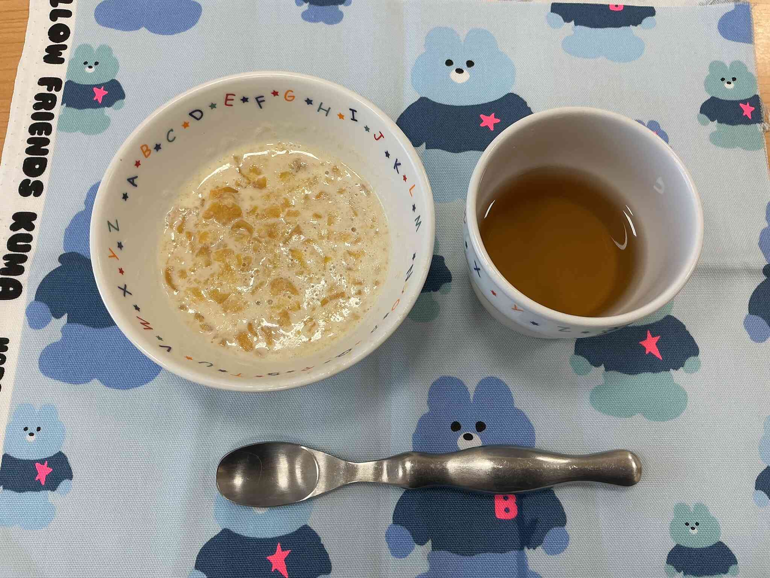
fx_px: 645
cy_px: 289
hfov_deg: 61.7
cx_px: 385
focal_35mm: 29
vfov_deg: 48.2
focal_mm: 3
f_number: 1.8
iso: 32
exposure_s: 1/120
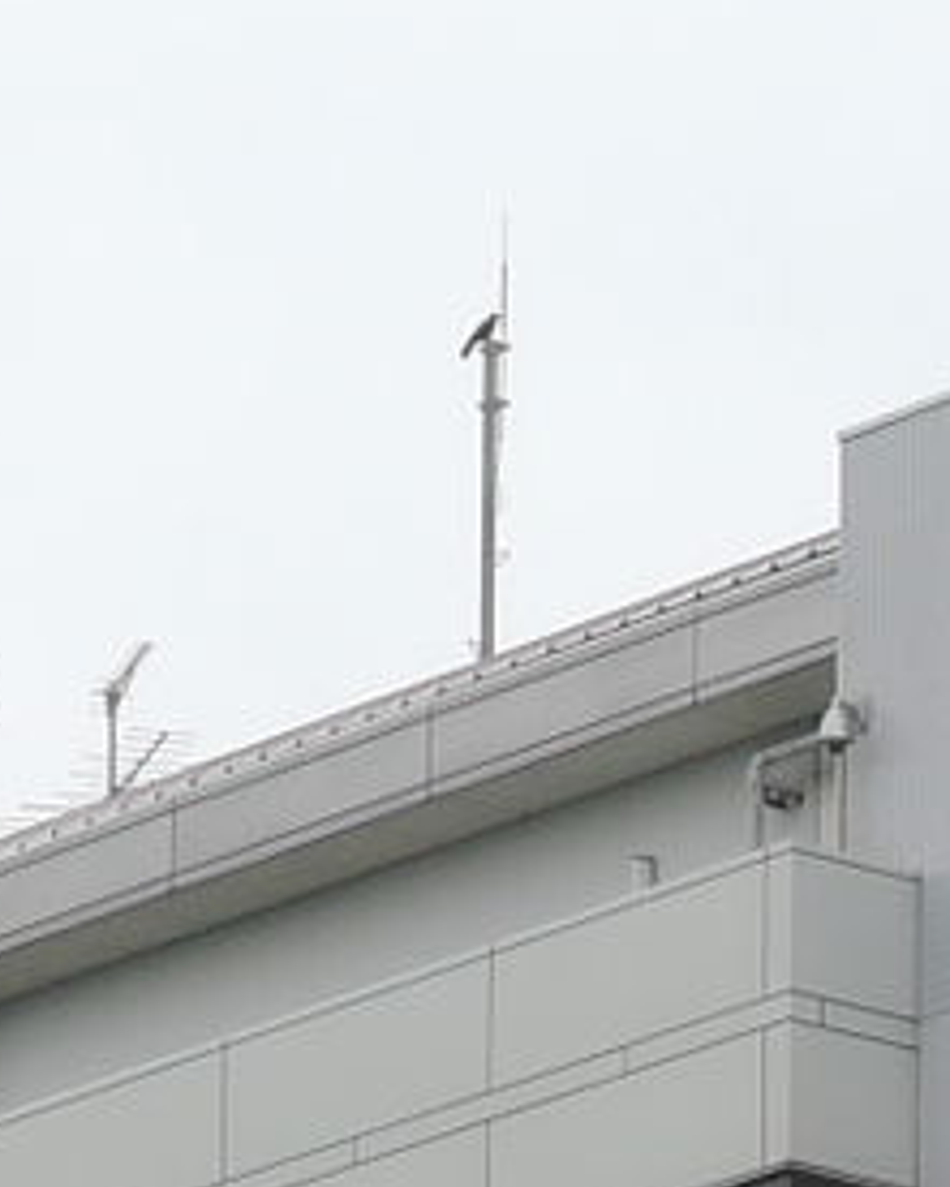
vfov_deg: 3.7
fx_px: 17879
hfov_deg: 3.0
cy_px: 2907
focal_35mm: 509
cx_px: 275
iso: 80
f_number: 5.2
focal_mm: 16
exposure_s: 1/250
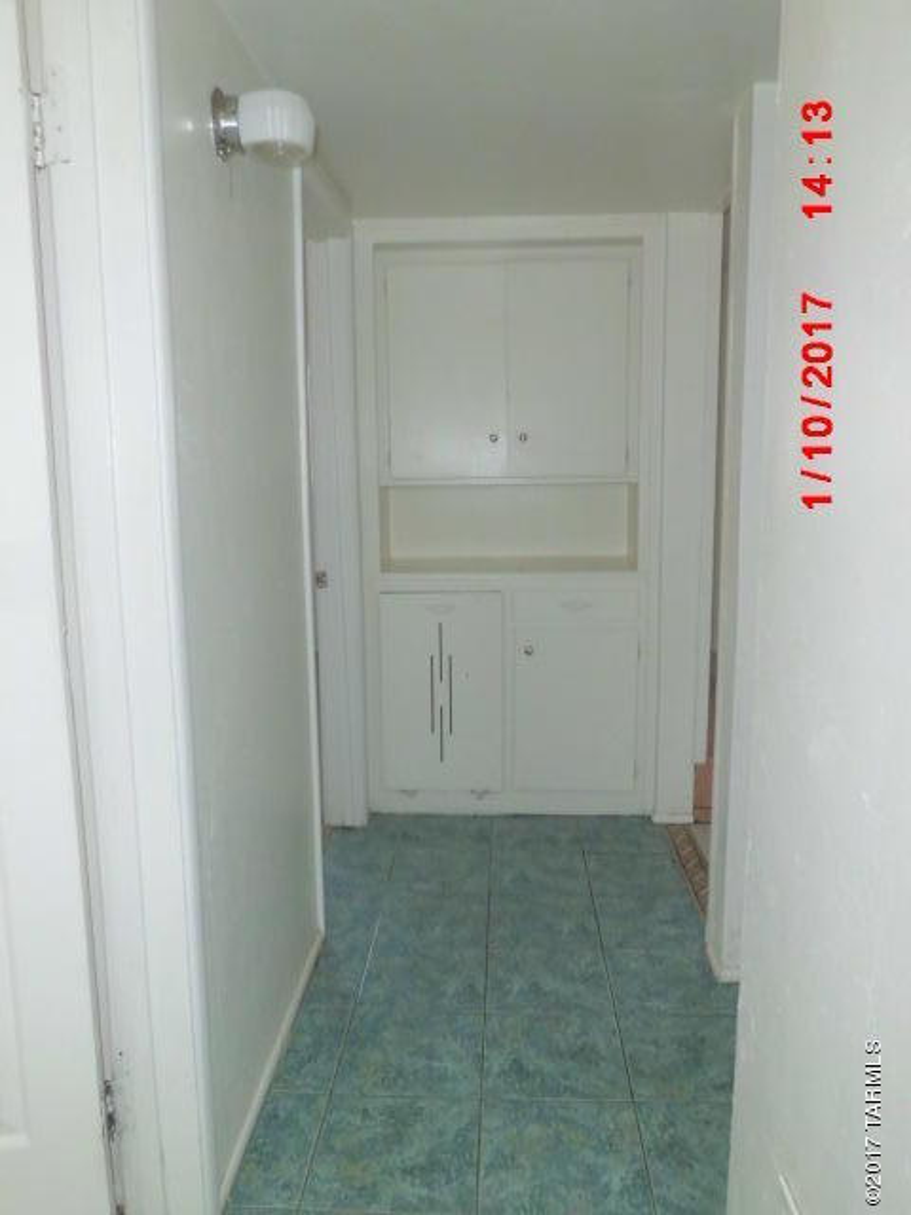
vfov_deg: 67.3
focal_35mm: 26
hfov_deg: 53.1
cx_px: 456
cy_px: 608
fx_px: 912
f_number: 2.8
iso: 100
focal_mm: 4.7
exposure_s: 1/100
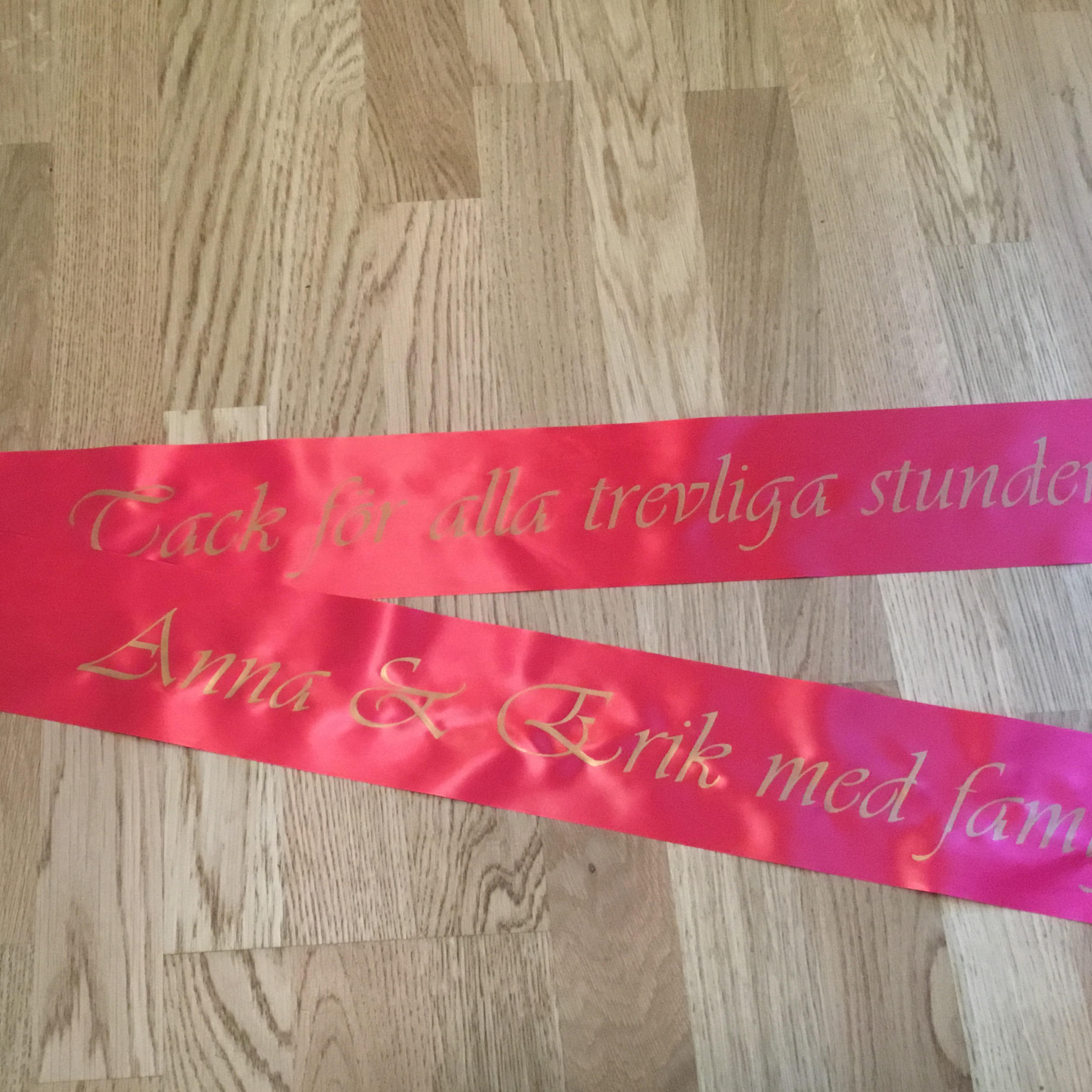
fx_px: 1321
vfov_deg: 44.9
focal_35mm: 37
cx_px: 379
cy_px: 552
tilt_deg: -71.8
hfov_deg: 44.4
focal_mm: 3.3
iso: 200
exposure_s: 1/20
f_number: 2.4
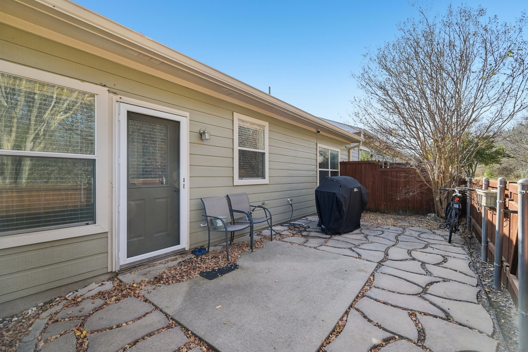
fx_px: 227
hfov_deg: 98.5
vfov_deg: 75.5
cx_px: 264
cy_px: 176
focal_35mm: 16
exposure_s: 1/250
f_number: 8
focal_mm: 15.5
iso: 400
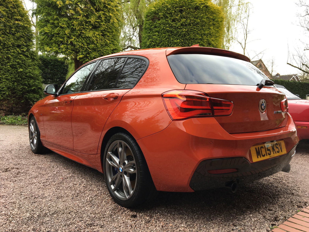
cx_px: 154
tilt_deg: -4.1
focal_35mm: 29
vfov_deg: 48.2
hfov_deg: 61.7
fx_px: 259
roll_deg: -1.3
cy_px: 116
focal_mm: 4.15
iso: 32
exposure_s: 1/100
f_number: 2.2
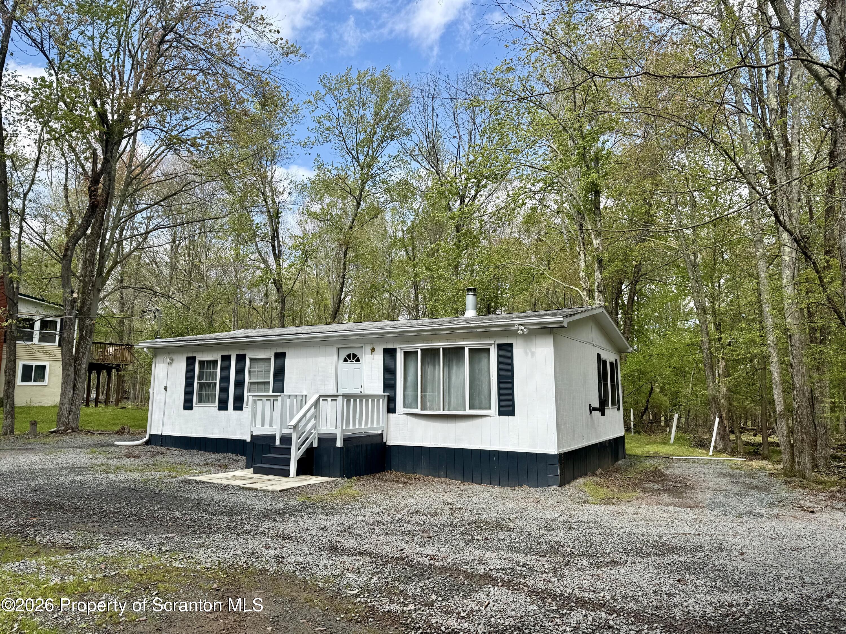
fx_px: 587
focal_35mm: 24
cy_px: 317
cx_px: 423
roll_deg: -0.3
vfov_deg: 56.8
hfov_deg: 71.6
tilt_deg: +8.2
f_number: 1.78
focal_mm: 6.76
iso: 80
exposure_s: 1/2445
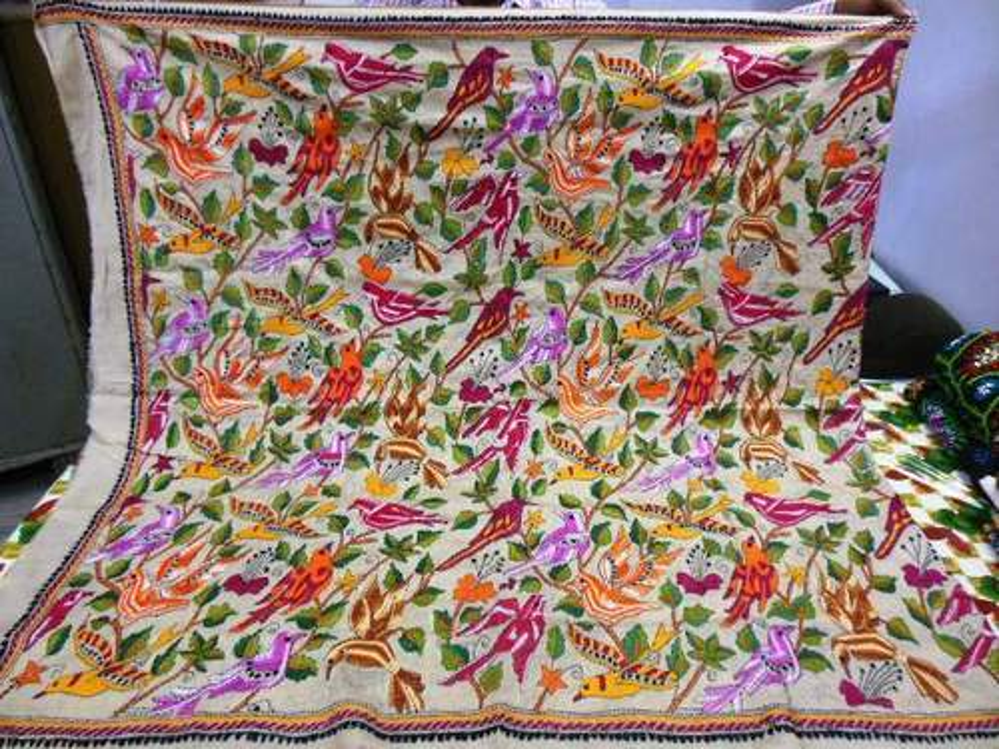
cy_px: 374
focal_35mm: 25
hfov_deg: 69.4
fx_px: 721
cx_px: 500
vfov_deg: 54.9
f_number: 3.2
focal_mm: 4.5
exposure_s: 1/15
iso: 400
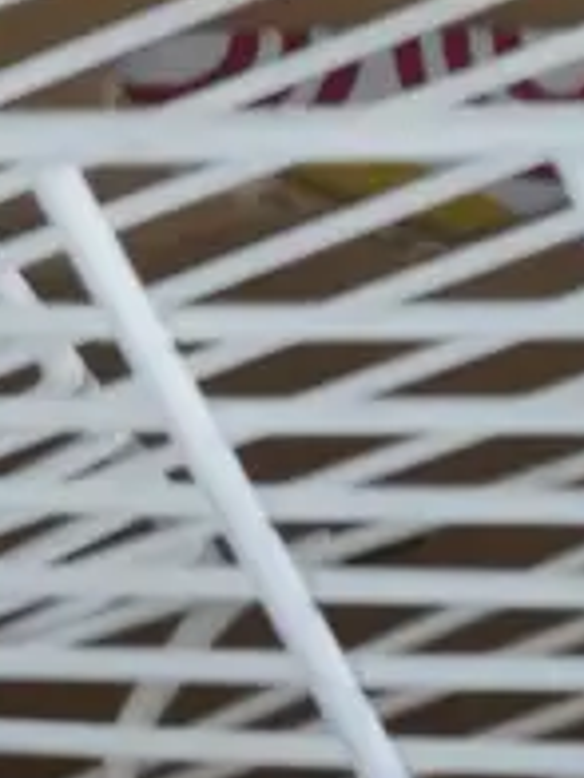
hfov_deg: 4.1
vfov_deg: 5.3
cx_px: 338
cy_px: 1655
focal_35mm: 366
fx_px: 8233
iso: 3200
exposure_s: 1/8
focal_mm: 35
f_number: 5.5
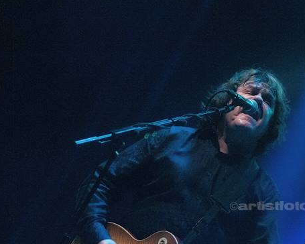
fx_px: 2248
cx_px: 235
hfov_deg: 7.8
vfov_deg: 6.2
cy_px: 158
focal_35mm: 249
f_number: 2.8
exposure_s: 1/400
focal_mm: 112
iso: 800
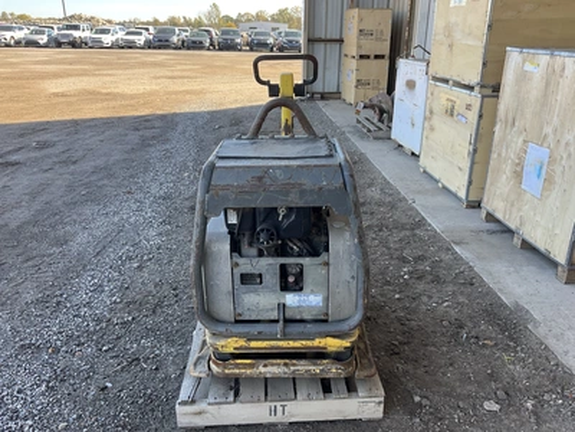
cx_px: 288
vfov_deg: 48.2
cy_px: 216
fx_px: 482
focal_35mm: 29
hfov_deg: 61.7
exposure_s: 1/185
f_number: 1.8
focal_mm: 3
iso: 25
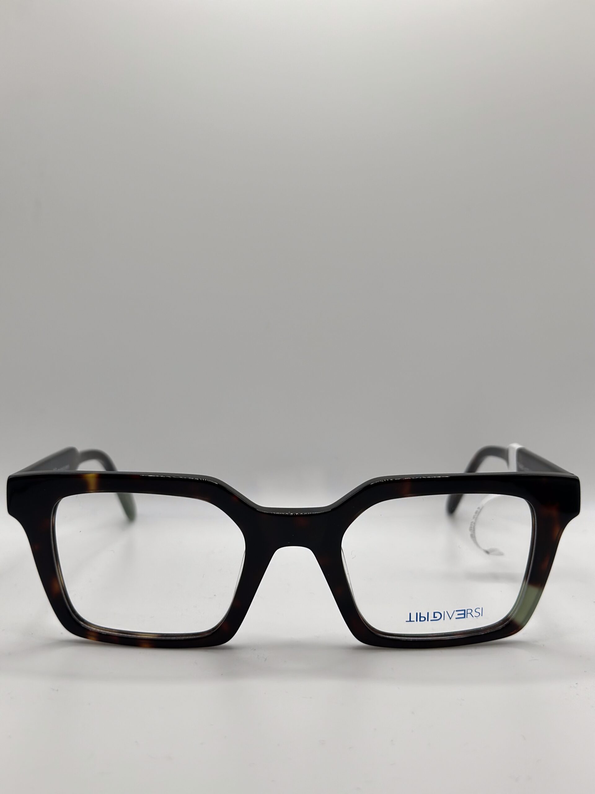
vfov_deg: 39.7
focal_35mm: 48
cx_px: 298
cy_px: 397
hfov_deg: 30.3
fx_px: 1100
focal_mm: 6.86
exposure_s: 1/980
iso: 80
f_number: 1.78
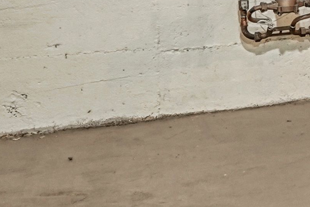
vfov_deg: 12.4
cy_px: -106
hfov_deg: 15.3
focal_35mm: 105
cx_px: 633
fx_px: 904
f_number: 8
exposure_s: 1/30
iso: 400
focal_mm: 14
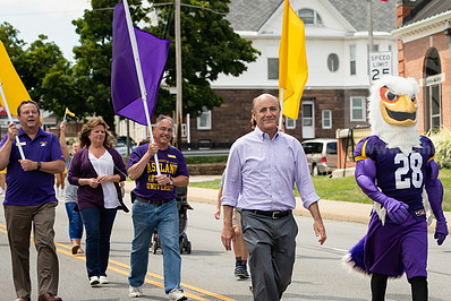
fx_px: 1680
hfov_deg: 15.3
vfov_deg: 10.3
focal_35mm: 134
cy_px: 173
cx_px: 310
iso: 250
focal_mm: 92
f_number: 7.1
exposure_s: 1/640
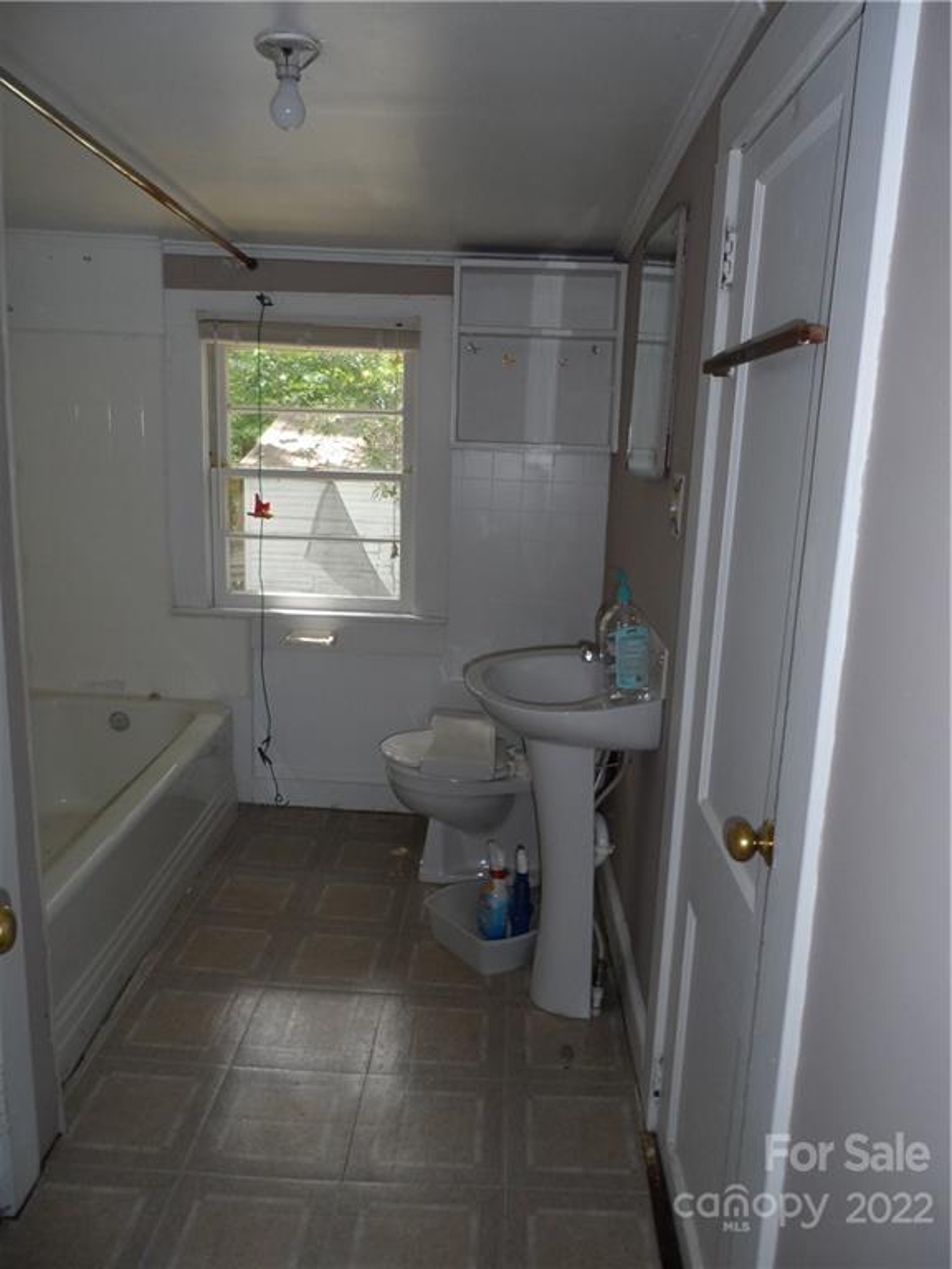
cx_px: 476
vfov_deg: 71.6
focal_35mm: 24
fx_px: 880
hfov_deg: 56.8
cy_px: 634
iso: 100
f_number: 3.2
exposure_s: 1/30
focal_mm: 4
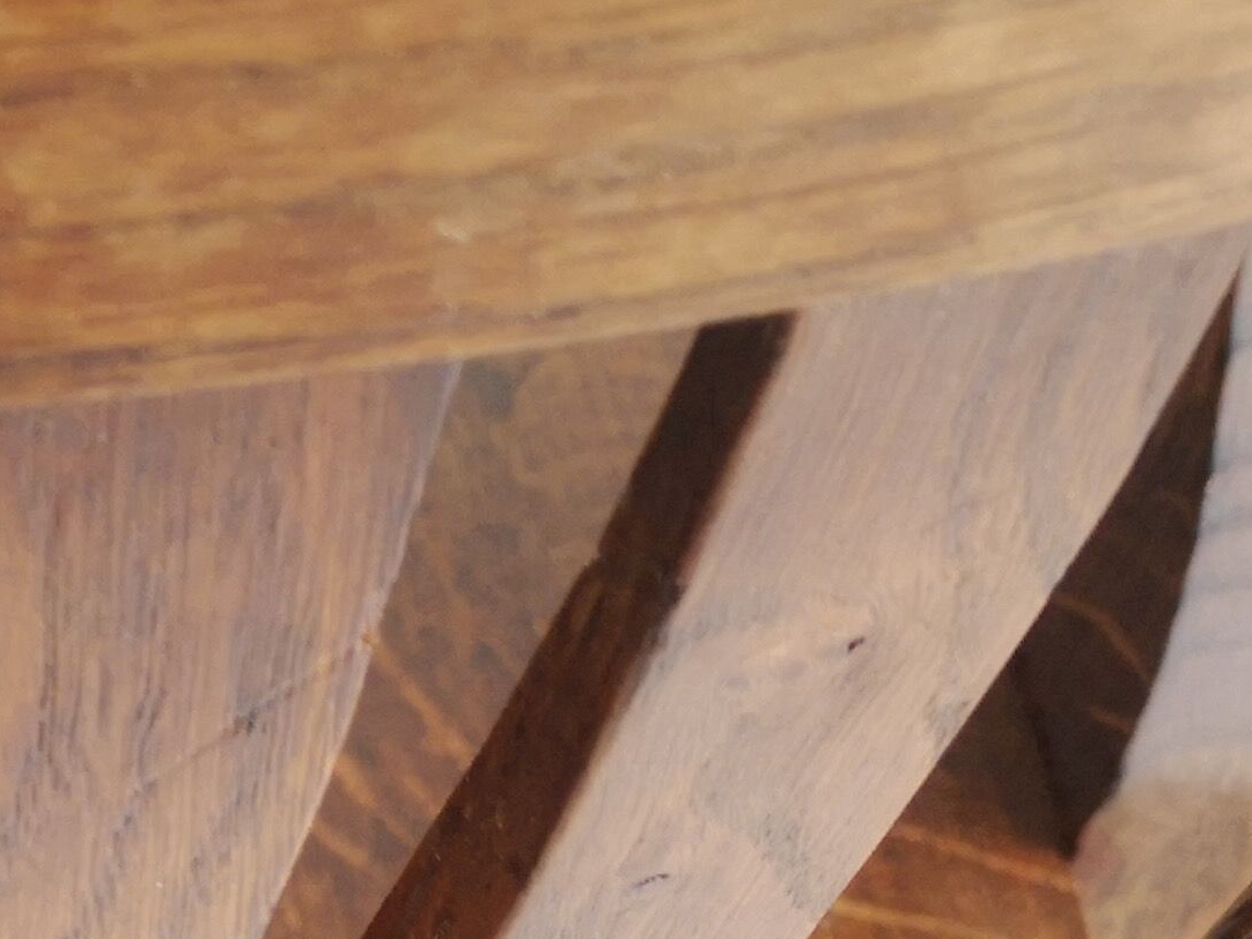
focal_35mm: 121
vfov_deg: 11.9
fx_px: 4377
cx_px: -798
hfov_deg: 14.8
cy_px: 1269
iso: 100
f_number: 1.8
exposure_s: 3
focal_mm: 3.95
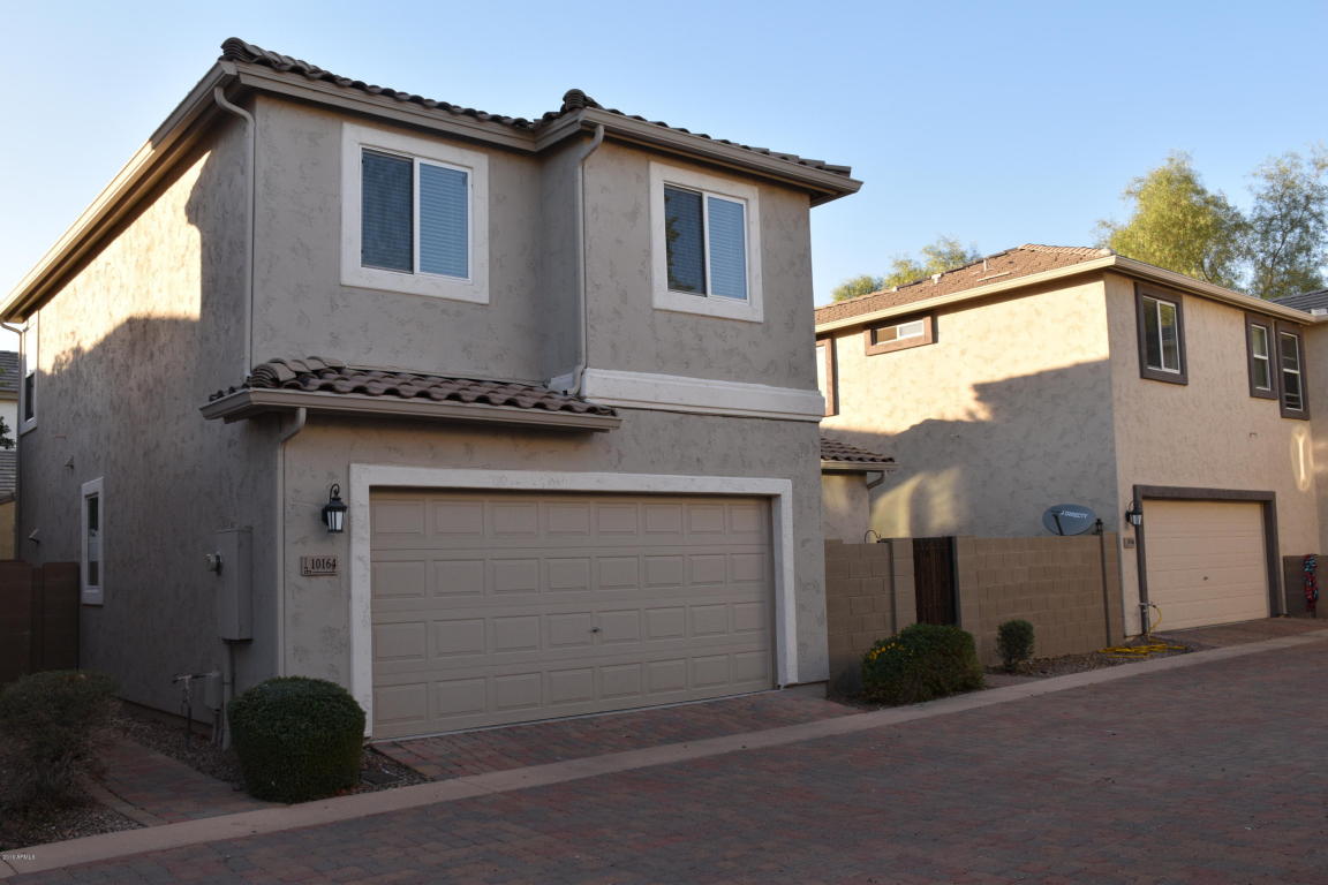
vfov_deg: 43.6
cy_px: 442
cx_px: 664
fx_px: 1107
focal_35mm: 30
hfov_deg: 61.9
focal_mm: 20
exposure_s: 1/250
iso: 360
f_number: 8
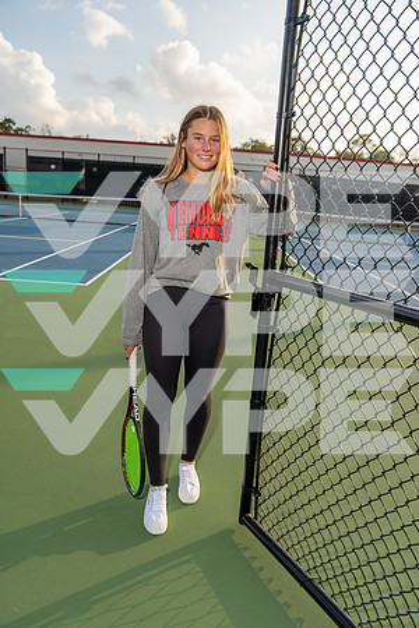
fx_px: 489
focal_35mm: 28
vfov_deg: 65.5
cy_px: 314
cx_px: 210
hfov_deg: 46.4
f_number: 4
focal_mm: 28
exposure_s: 1/250
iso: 100
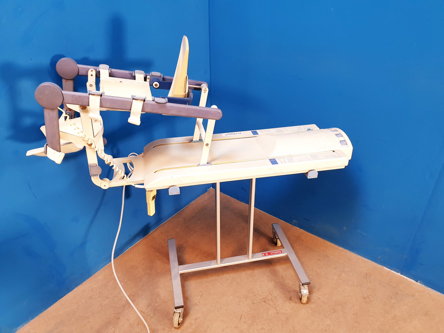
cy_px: 166
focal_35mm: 26
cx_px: 222
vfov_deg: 53.1
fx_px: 333
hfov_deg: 67.3
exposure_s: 1/50
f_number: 2.4
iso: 200
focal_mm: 4.3
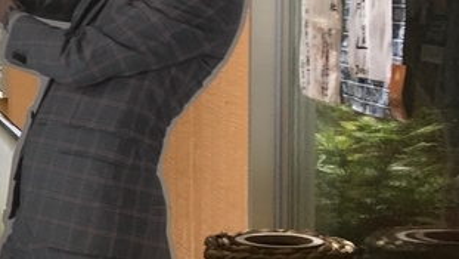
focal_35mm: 122
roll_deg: +2.5
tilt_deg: -5.2
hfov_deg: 15.2
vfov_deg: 9.9
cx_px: -367
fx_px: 1485
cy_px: 121
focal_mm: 4.15
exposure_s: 1/120
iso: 32
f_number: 2.2
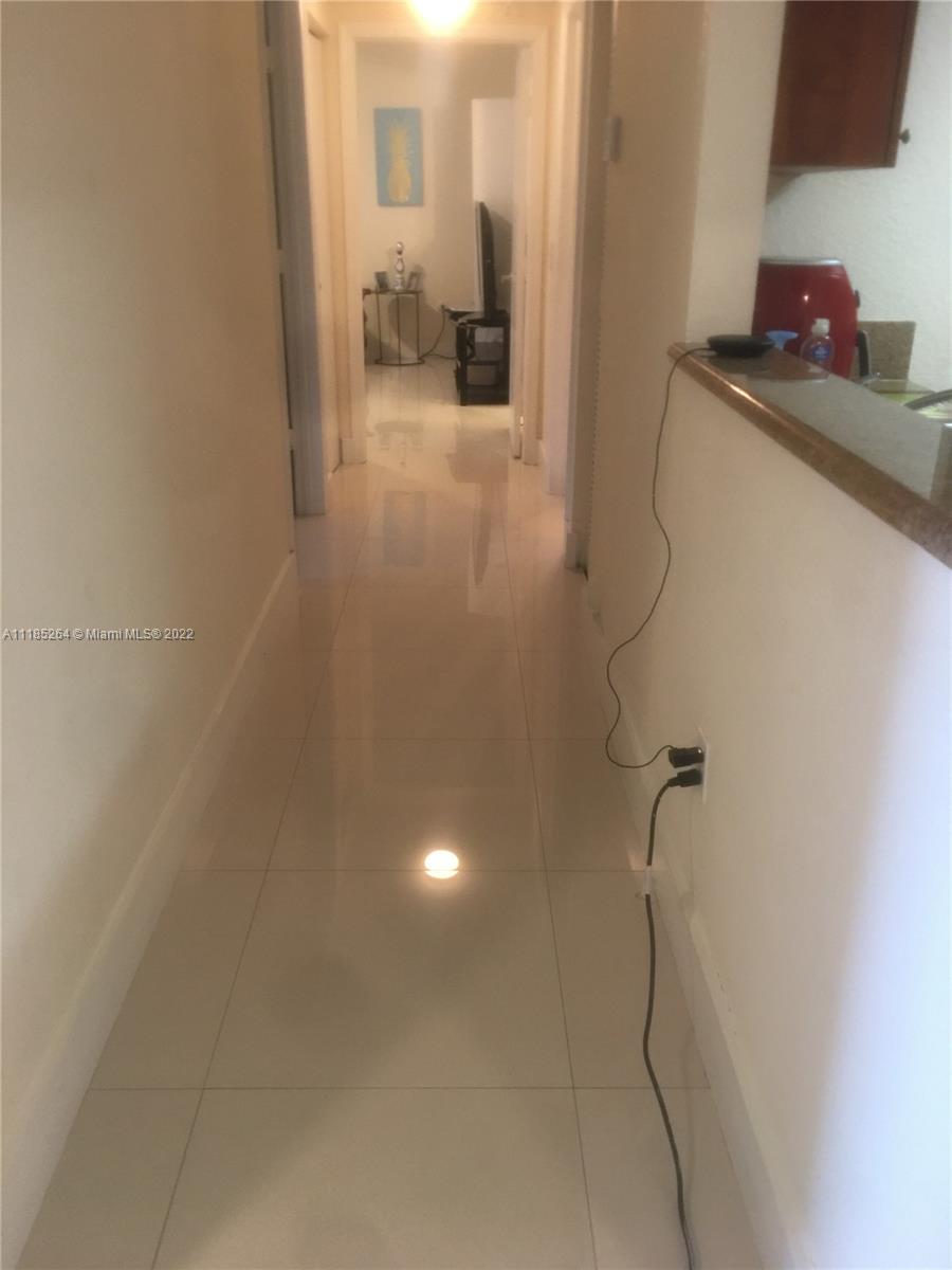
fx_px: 1063
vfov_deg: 61.7
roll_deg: +0.1
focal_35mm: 29
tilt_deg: -19.9
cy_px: 635
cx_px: 476
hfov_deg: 48.2
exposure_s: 1/15
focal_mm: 4.15
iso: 64
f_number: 2.2
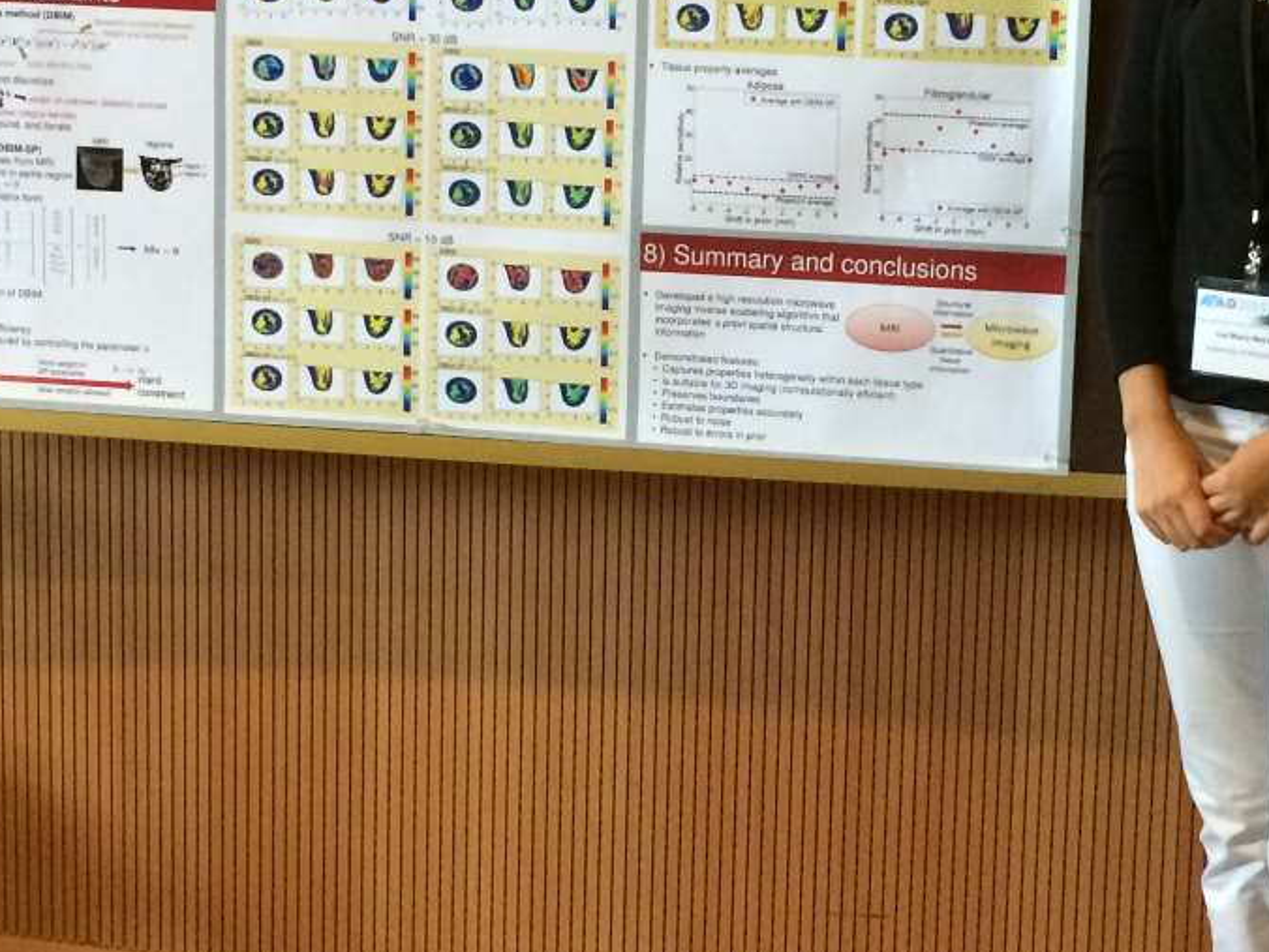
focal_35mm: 70
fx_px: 2566
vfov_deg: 20.9
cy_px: 297
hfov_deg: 27.7
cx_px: 813
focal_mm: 4.15
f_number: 2.2
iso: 250
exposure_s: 1/30
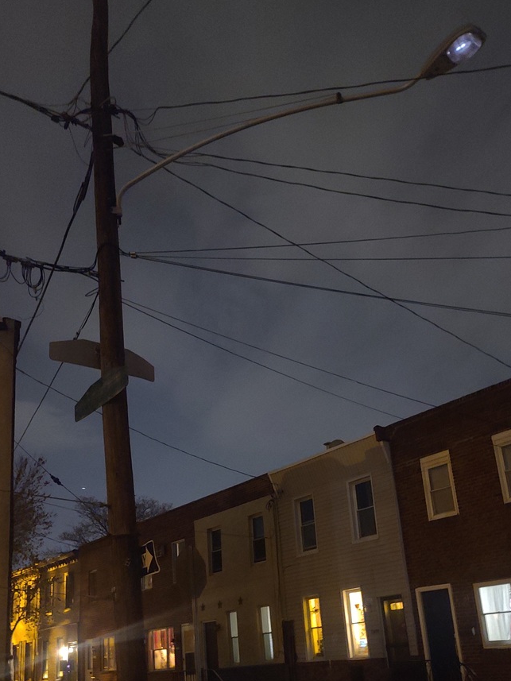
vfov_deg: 52.0
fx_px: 689
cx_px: 296
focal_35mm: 35
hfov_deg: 40.6
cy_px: 430
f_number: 1.8
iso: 2500
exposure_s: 1/10
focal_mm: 7
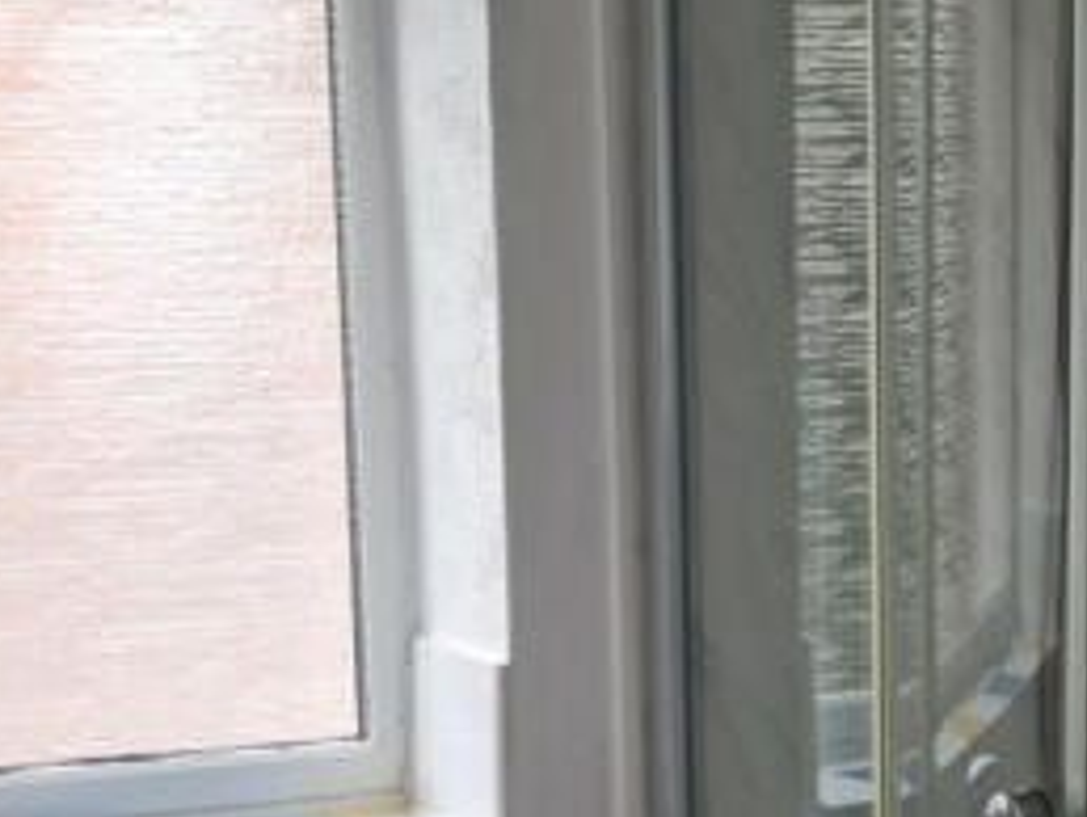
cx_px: 977
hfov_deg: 18.1
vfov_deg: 13.6
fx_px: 3363
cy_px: 901
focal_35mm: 107
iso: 40
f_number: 2
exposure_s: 1/50
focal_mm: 5.9
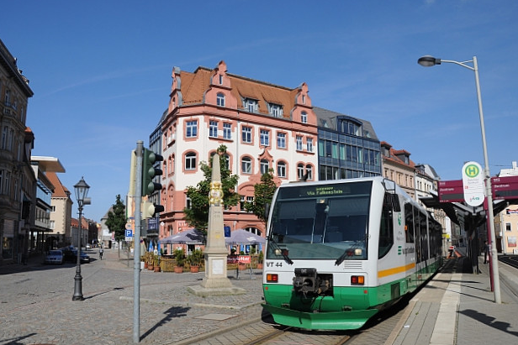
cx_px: 250
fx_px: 403
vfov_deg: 46.4
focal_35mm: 28
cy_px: 177
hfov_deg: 65.4
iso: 200
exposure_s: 1/400
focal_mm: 18
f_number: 10
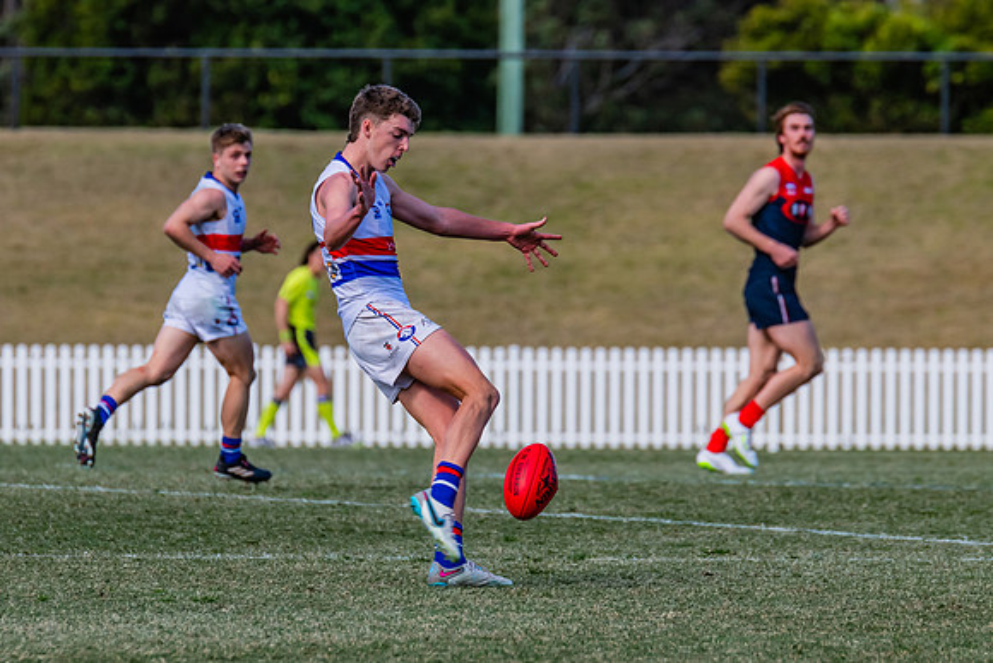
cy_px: 283
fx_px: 15734
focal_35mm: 570
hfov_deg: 3.6
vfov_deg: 2.4
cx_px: 439
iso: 800
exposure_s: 1/1600
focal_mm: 420
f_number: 7.1
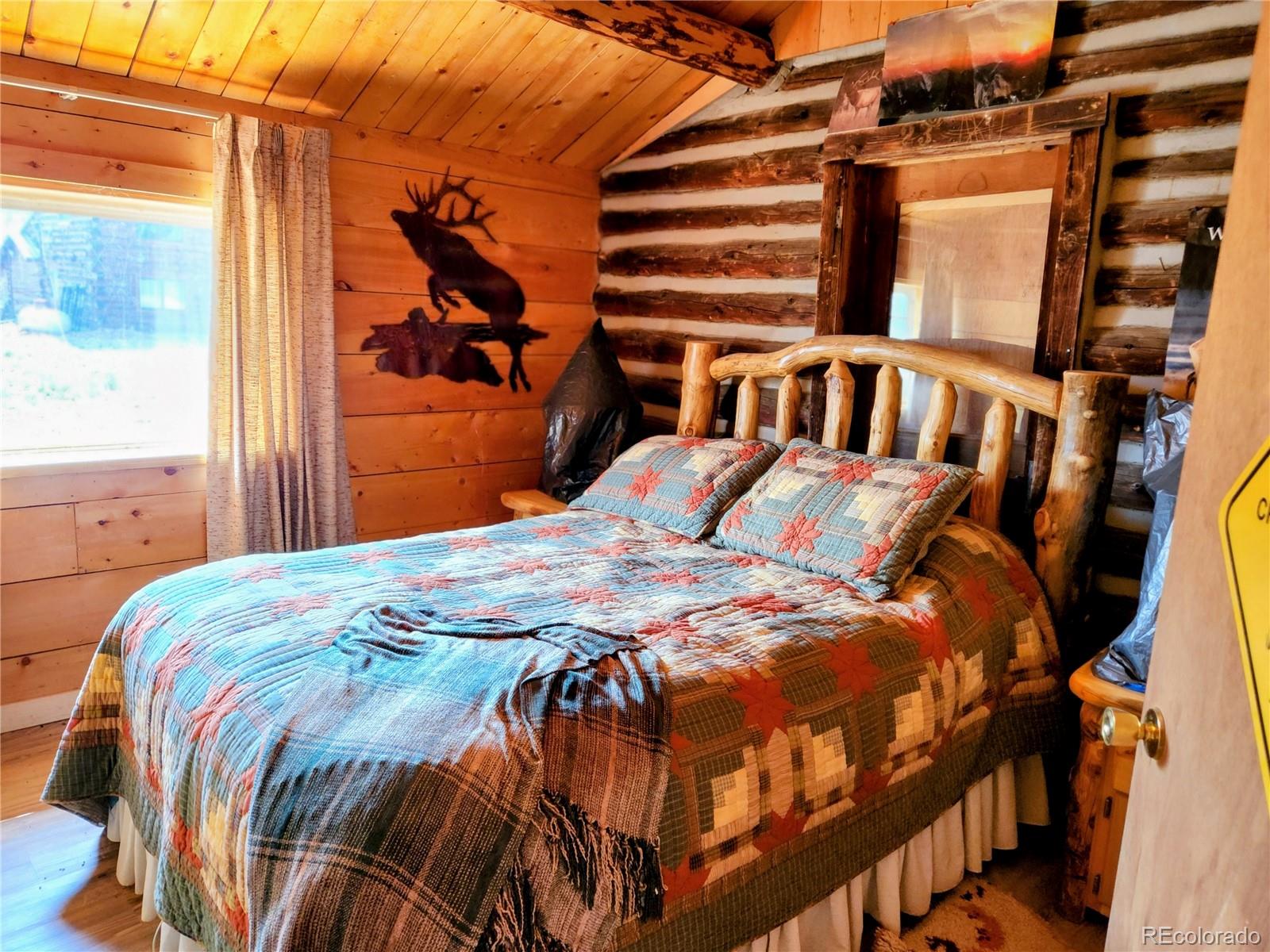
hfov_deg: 73.9
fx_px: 844
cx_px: 635
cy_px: 476
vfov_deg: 58.9
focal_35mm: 23
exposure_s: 1/120
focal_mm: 5.4
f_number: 1.8
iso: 250
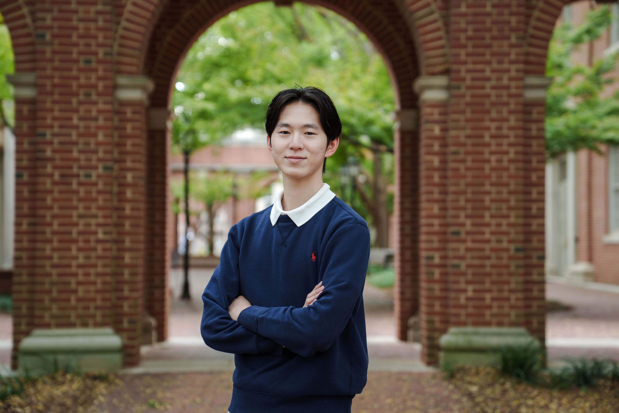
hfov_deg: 28.8
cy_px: 206
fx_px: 1203
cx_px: 310
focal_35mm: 70
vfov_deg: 19.5
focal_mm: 70
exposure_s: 1/200
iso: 400
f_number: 2.8
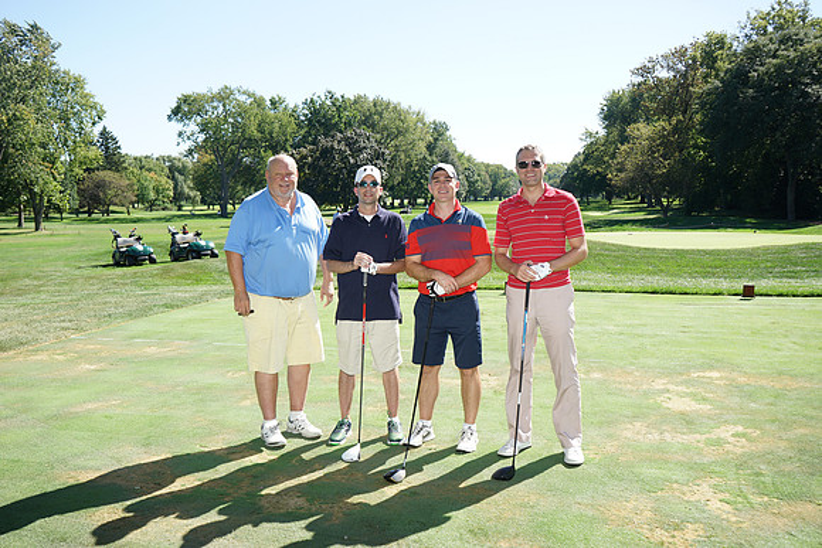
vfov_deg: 40.0
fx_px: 754
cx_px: 411
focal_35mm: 33
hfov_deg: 57.2
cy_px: 274
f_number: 7.1
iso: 200
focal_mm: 33
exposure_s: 1/250
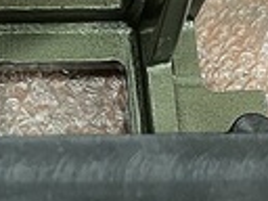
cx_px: -61
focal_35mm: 130
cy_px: -23
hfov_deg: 14.6
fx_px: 1006
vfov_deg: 11.2
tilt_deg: -62.2
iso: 250
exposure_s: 1/50
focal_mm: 5.1
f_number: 1.6
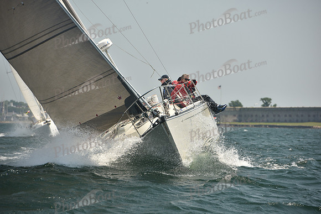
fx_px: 1784
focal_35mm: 200
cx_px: 160
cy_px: 107
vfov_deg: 6.9
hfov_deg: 10.3
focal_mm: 200
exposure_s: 1/640
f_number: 6.3
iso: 250
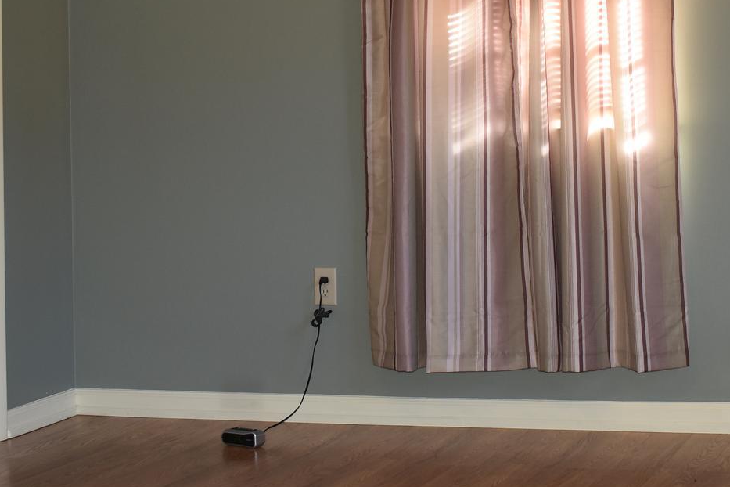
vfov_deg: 17.0
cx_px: 472
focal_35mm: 79
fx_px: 1602
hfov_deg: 25.6
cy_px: 29
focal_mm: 24
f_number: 5.6
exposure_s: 1/30
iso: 220
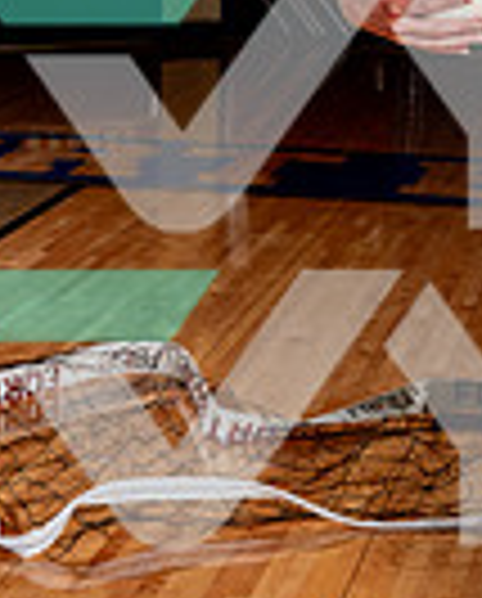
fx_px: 2026
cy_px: 94
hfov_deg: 13.1
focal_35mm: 114
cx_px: 622
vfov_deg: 16.7
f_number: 5.6
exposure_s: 1/250
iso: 200
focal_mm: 36
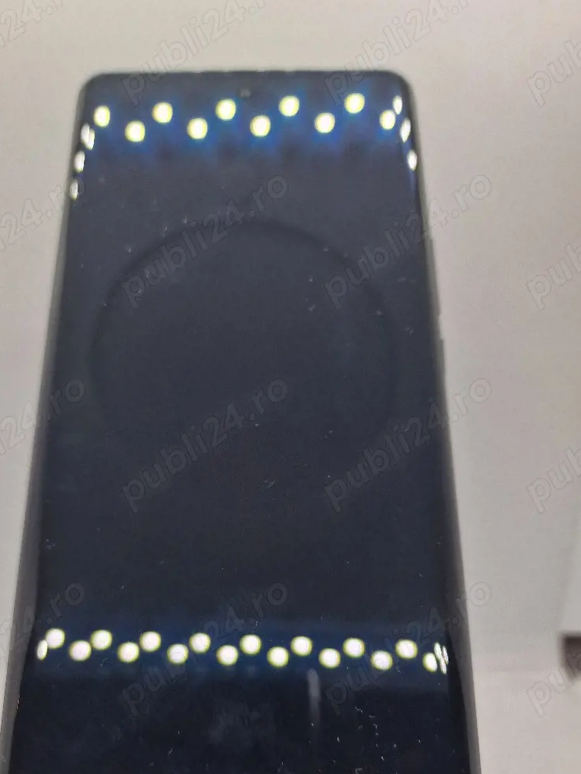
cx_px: 256
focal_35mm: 31
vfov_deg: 57.8
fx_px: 694
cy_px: 472
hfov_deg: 45.4
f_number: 1.8
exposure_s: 1/100
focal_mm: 6.4
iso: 50
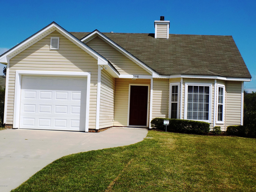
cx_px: 128
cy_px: 96
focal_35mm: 46
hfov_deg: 41.2
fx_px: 340
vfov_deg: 31.5
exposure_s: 1/200
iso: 80
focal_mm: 8.1
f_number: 11.8
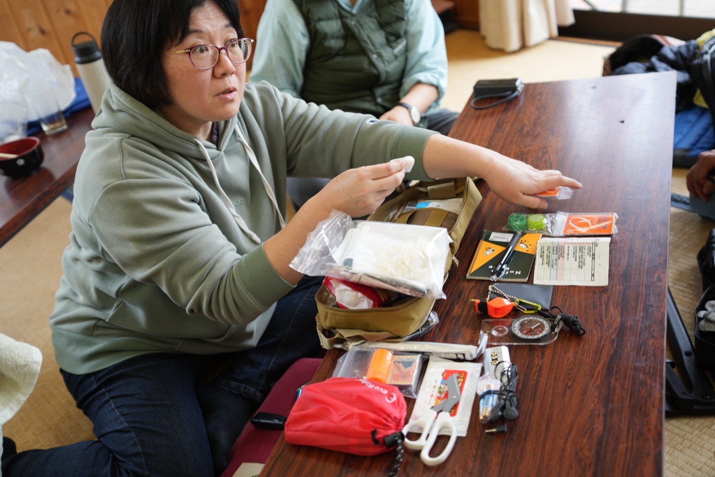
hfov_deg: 48.5
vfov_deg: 33.4
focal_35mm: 40
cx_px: 358
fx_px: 794
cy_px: 238
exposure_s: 1/160
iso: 160
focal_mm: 40
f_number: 2.8
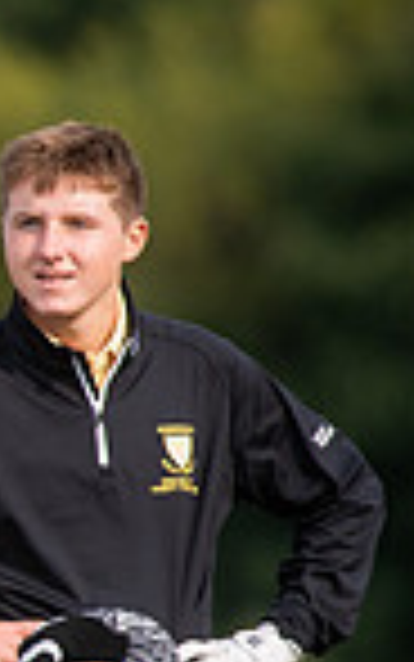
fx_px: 21786
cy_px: 615
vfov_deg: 1.7
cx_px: -878
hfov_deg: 1.1
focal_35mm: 1208
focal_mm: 300
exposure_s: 1/3200
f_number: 4
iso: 320
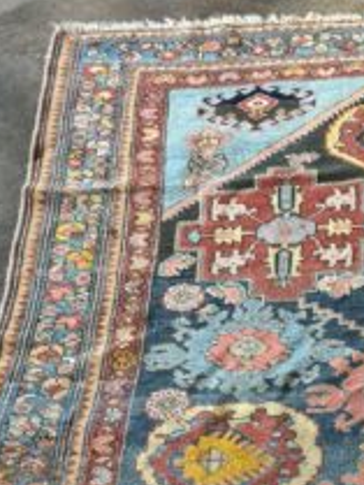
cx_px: 429
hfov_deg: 20.1
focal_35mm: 69
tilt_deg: -63.0
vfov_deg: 24.1
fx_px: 966
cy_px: 659
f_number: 1.78
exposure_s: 1/60
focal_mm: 6.76
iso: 125
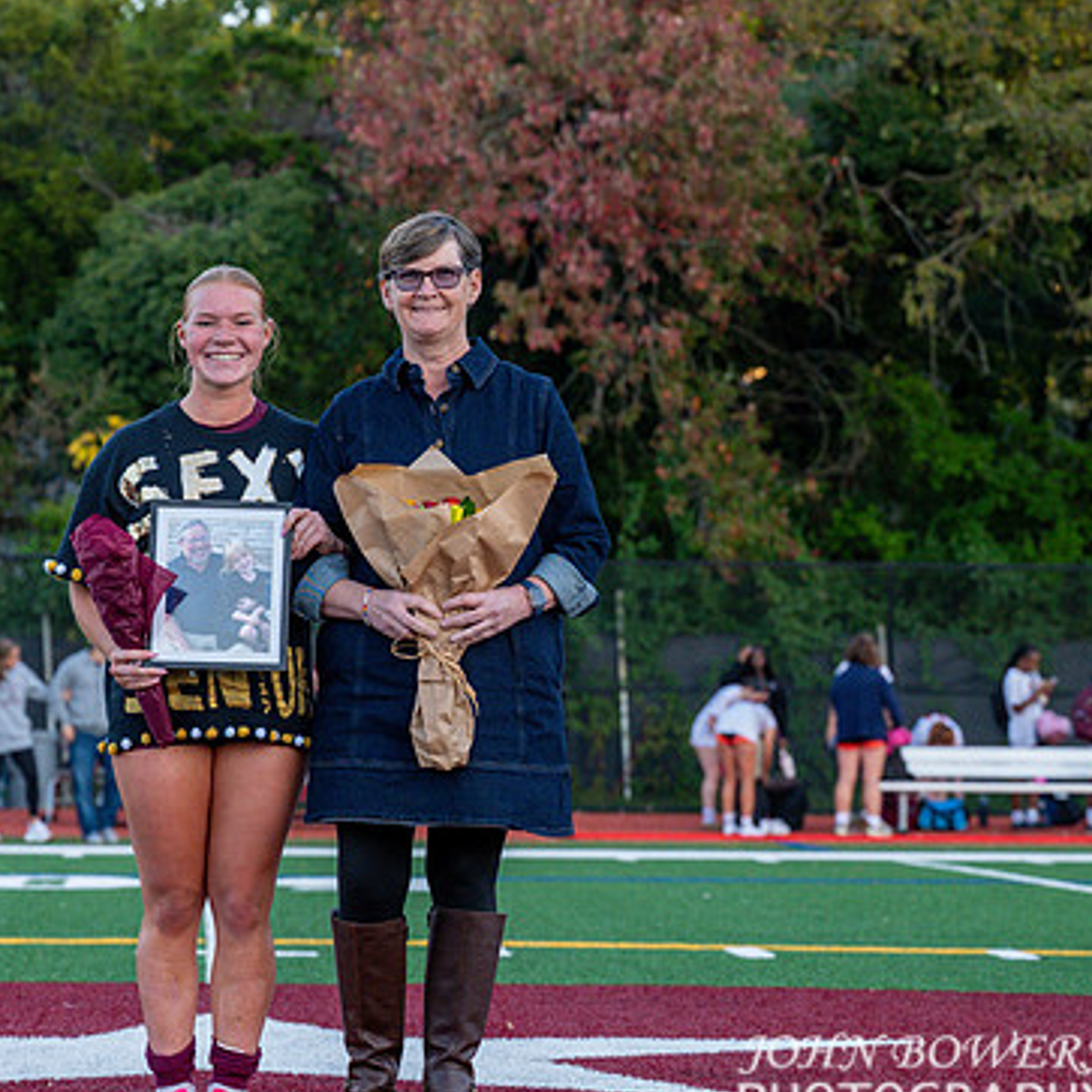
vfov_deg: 12.7
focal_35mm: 137
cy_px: 463
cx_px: 441
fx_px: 4890
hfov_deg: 12.7
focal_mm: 70
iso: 1600
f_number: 3.5
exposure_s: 1/1000
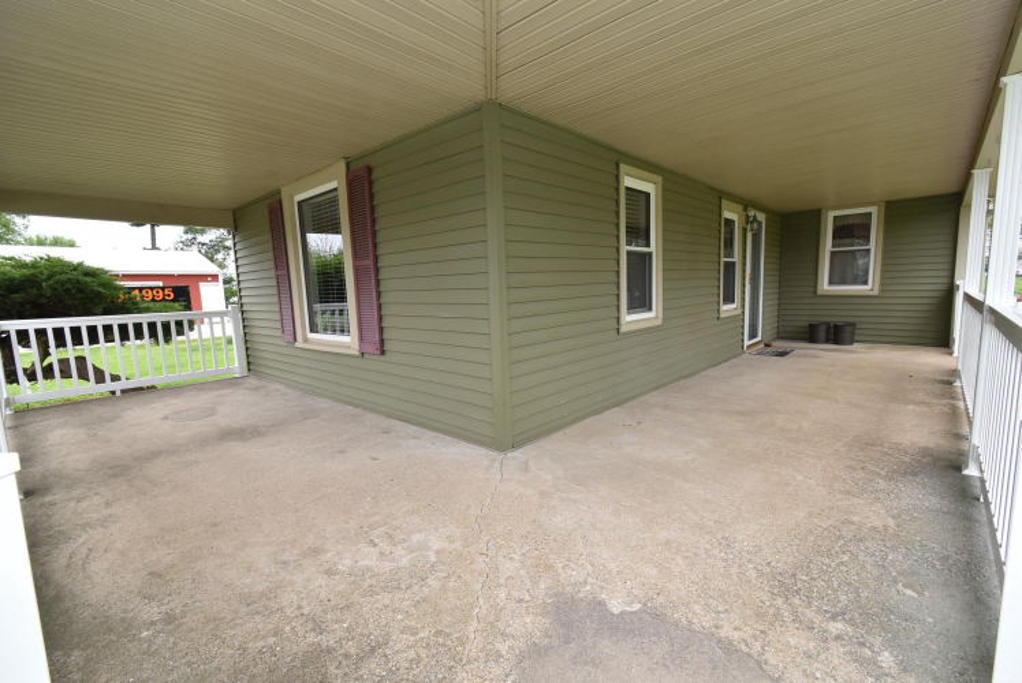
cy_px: 342
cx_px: 511
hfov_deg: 100.3
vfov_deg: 77.4
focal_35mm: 15
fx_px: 426
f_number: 11
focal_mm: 10
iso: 400
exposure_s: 1/100
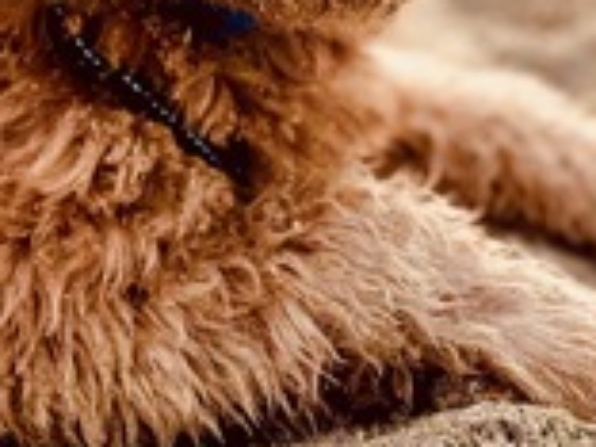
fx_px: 1722
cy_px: -260
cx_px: -50
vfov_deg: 13.7
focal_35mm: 100
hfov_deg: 18.9
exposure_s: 1/951
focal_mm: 5.1
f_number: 1.6
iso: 50
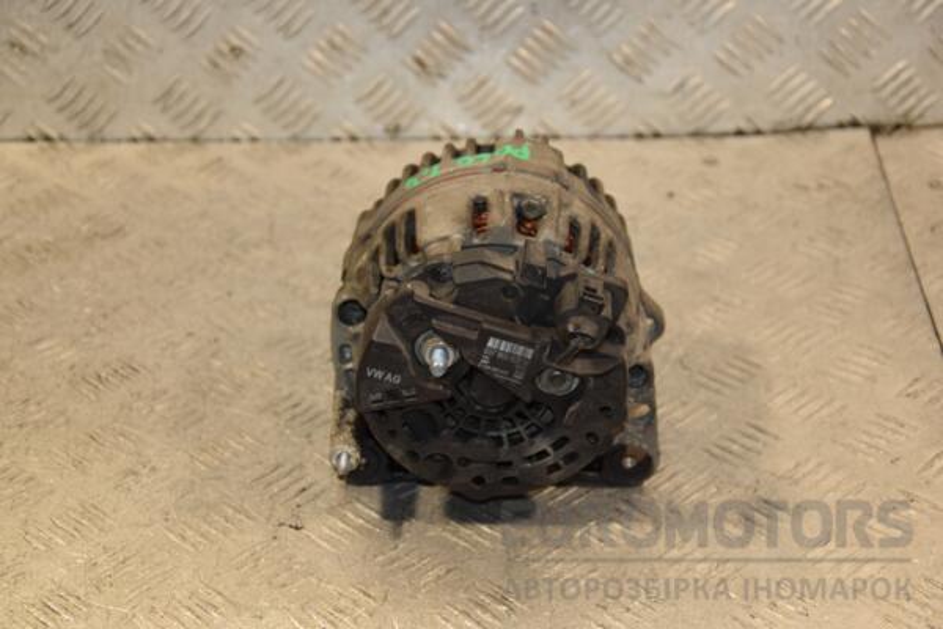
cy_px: 314
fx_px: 2043
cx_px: 472
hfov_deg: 26.0
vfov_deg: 17.5
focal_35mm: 78
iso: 800
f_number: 5
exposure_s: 1/160
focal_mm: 52
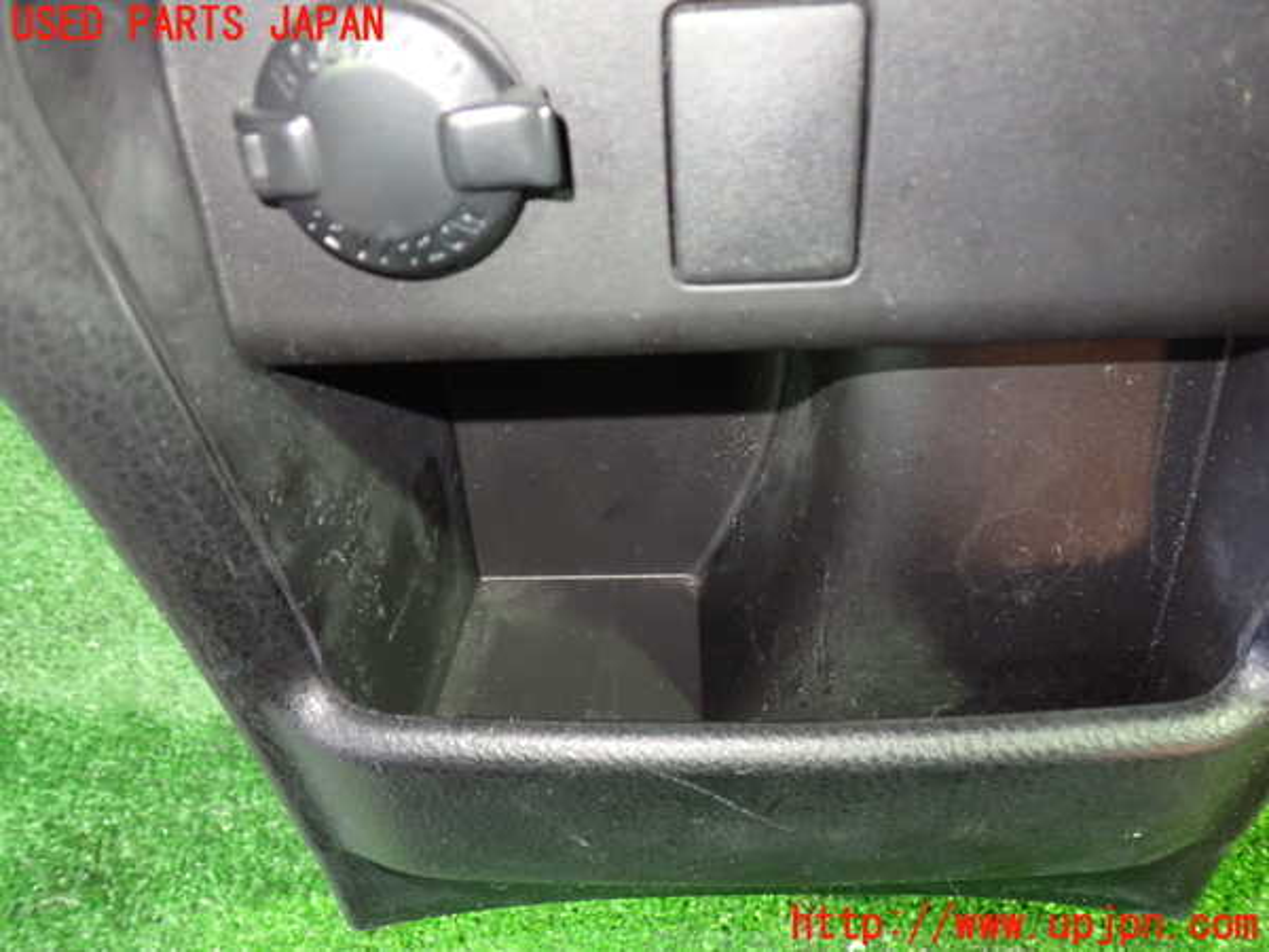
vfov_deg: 46.8
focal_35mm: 30
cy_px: 476
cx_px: 634
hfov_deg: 60.0
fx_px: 1100
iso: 800
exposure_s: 1/15
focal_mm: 5.4
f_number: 2.3
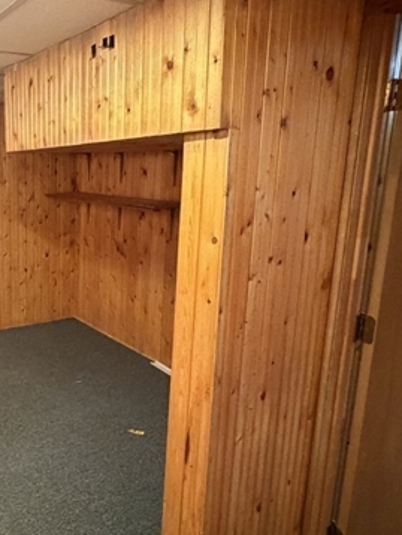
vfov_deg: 59.9
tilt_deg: -10.1
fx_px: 464
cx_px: 6
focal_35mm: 30
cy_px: 250
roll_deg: +0.1
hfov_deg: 41.2
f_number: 2.2
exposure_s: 1/30
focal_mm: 2.22
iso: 1250
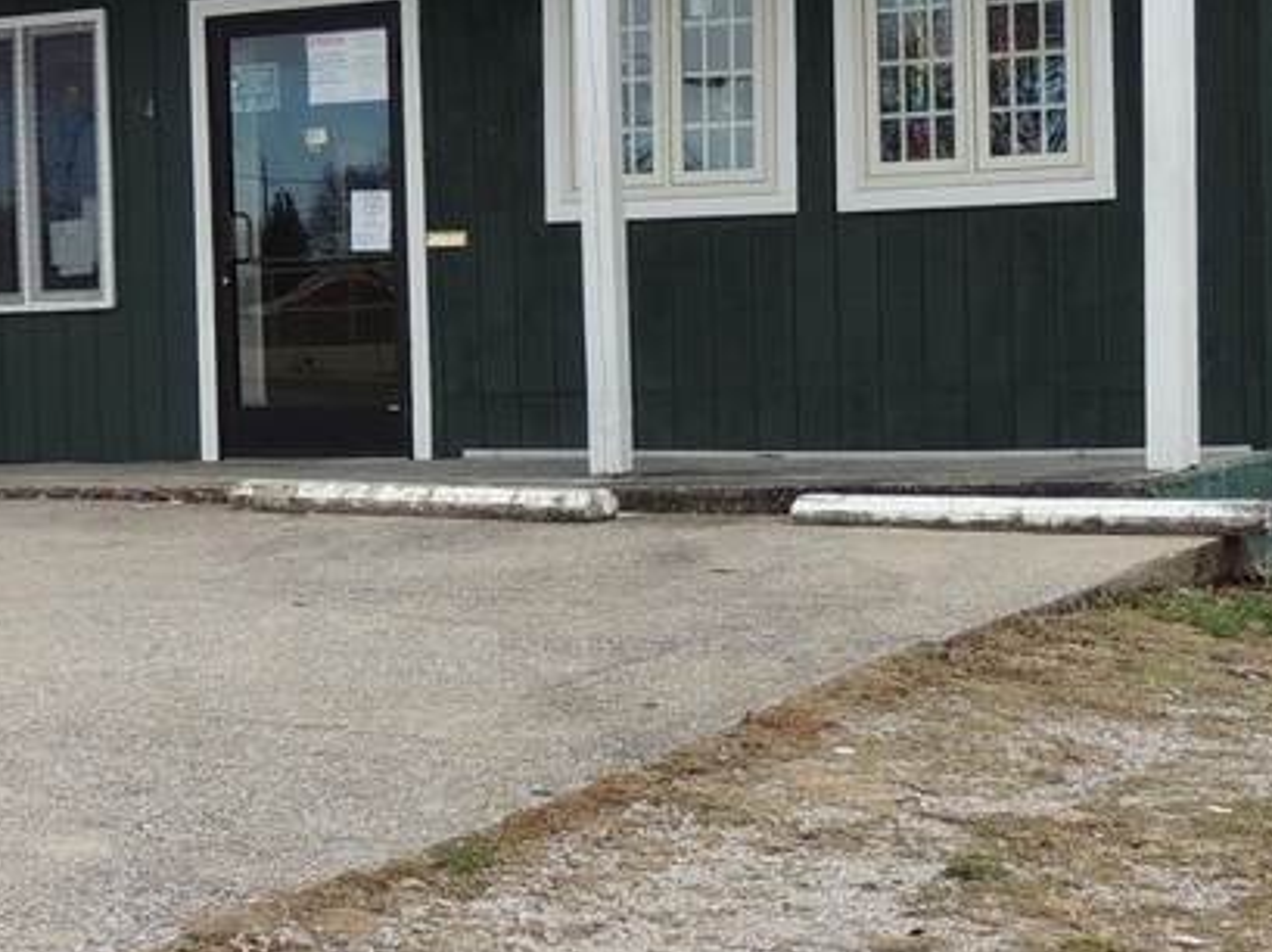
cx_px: 498
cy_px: 535
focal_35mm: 94
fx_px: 3451
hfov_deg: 20.9
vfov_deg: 15.7
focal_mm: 5.3
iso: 100
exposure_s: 1/500
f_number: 3.1
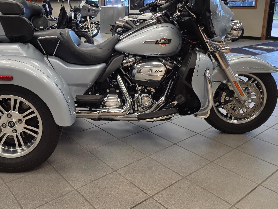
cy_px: 67
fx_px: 273
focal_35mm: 34
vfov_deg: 41.2
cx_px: 97
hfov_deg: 53.1
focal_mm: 6.25
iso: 50
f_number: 1.7
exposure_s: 1/120
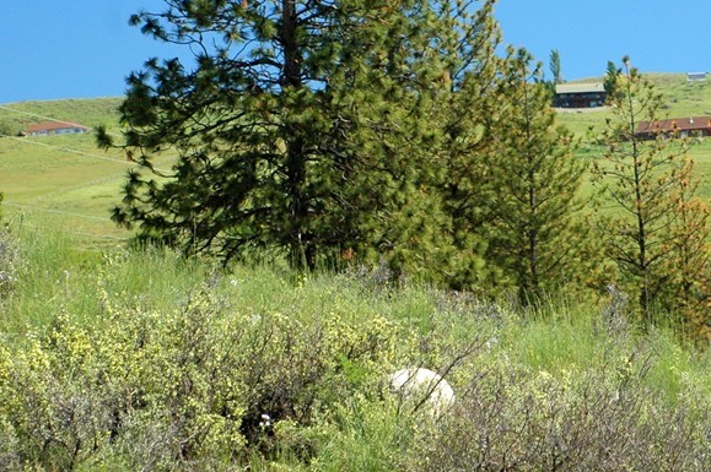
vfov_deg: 7.0
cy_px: 204
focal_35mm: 197
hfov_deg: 10.4
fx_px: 3887
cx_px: 606
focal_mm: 70
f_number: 5.6
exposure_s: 1/125
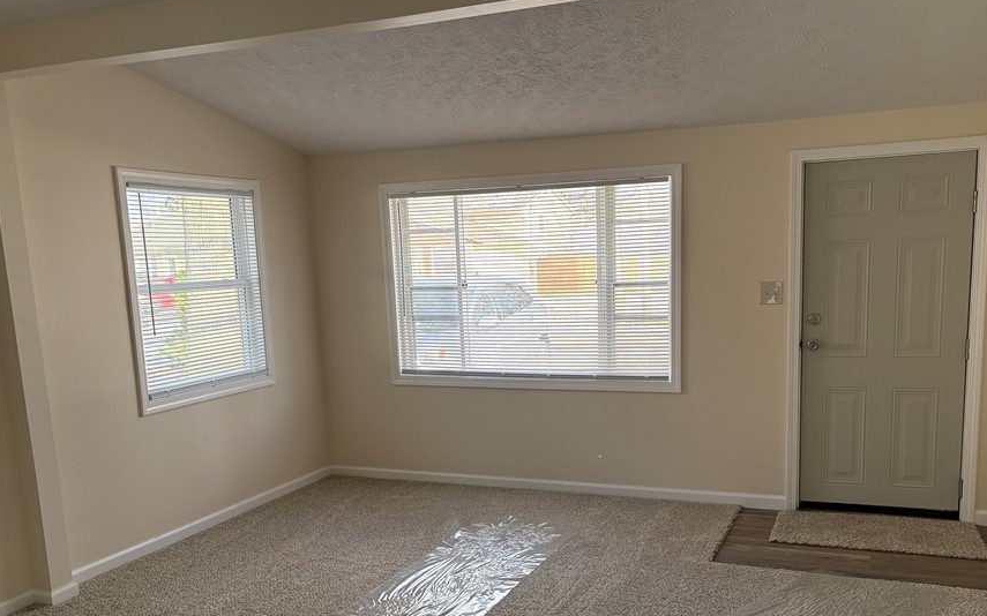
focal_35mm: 33
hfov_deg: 58.1
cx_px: 515
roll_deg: +2.1
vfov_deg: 37.9
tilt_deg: -10.8
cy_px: 413
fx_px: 887
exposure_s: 1/232
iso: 100
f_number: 1.6
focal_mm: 5.96
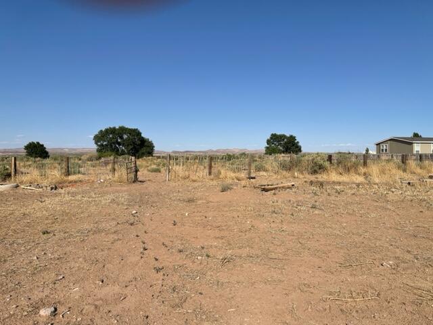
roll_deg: -0.3
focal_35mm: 26
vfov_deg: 53.1
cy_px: 162
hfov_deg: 67.3
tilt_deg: -1.9
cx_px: 216
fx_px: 325
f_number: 1.6
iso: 32
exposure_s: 1/5128
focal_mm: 5.1
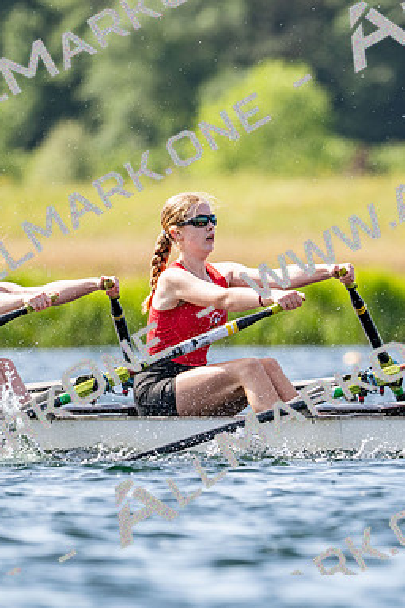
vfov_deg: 2.3
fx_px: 15288
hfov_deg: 1.5
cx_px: 435
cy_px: 304
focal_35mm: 906
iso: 280
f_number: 4.5
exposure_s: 1/2500
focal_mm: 400
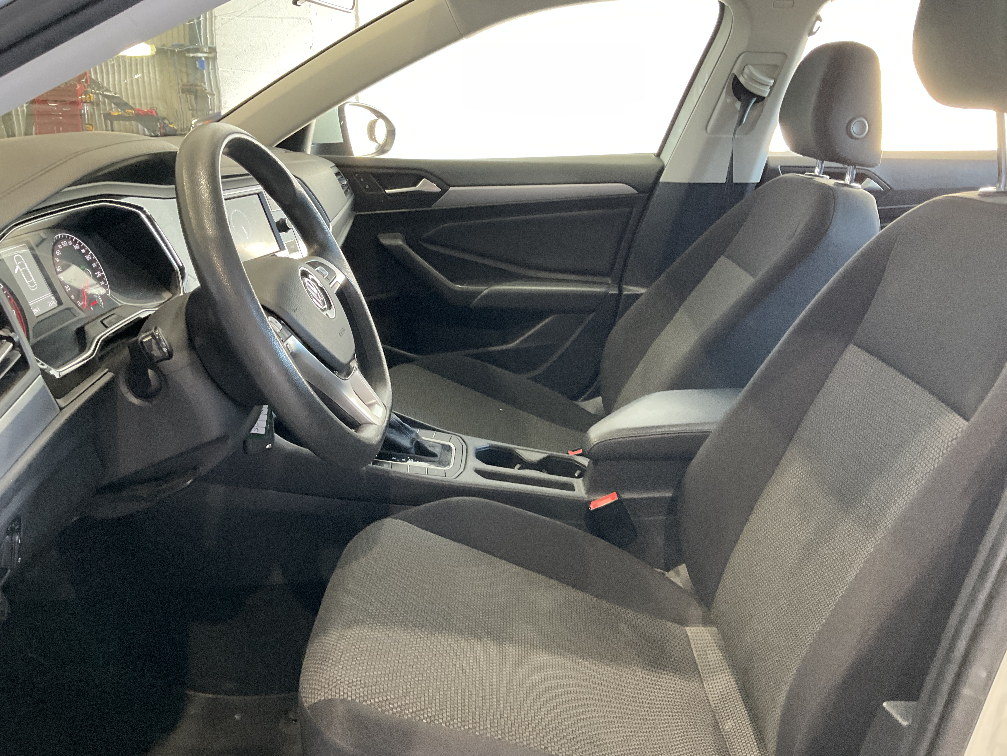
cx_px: 504
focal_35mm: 29
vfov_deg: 48.2
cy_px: 378
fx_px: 844
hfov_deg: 61.7
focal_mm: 3
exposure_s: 1/60
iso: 200
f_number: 1.8
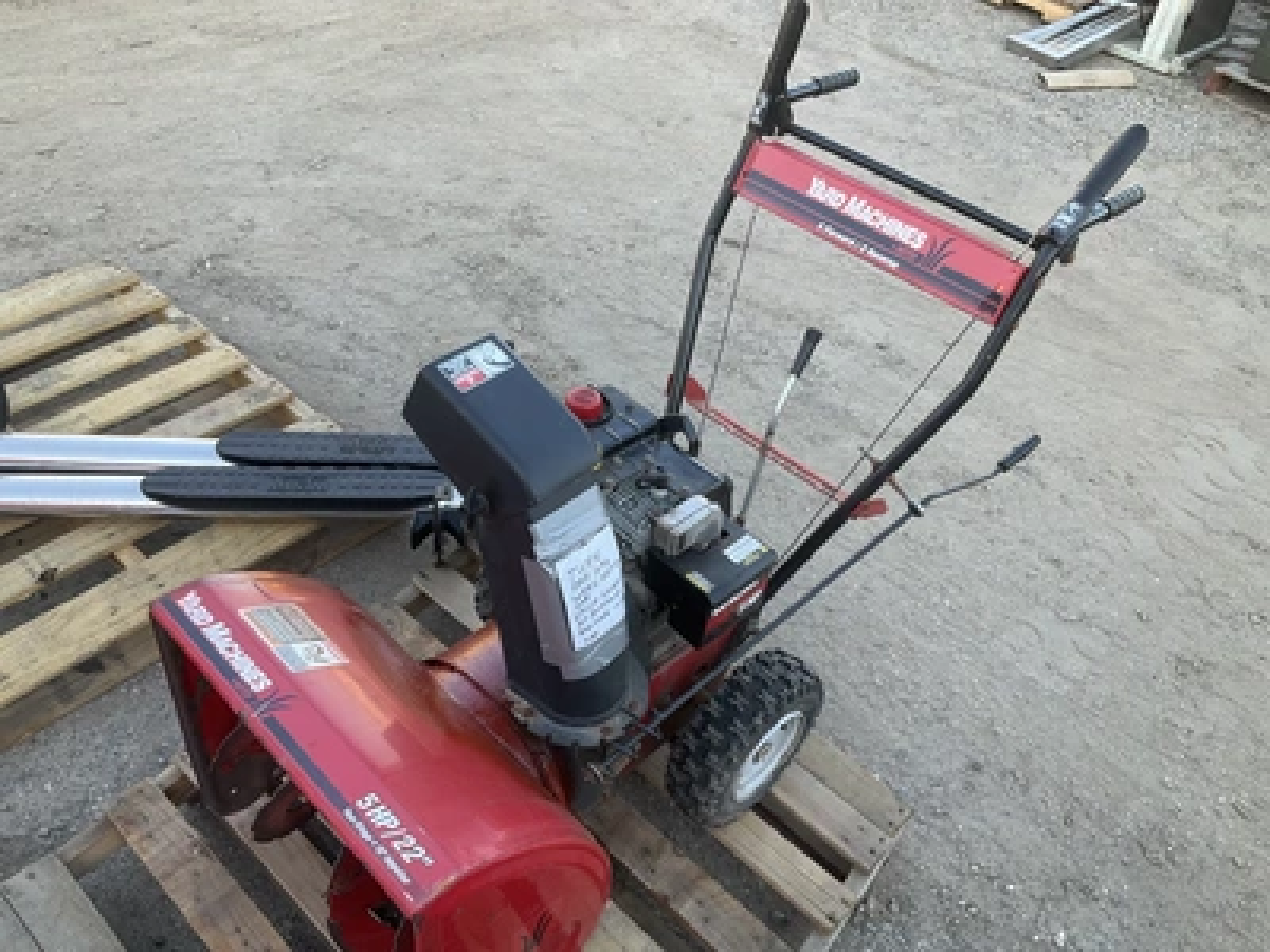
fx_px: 1064
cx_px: 635
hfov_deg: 61.7
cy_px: 476
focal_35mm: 29
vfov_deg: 48.2
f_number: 1.8
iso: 20
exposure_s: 1/122
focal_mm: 3
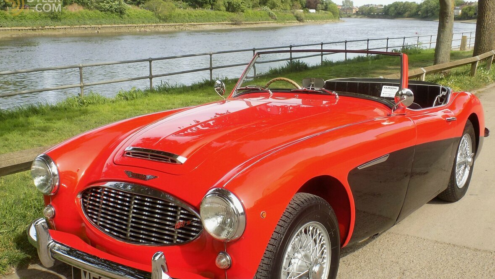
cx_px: 245
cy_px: 176
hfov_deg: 49.4
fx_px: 538
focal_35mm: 41
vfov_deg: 28.9
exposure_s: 1/400
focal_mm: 6.6
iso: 80
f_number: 3.5
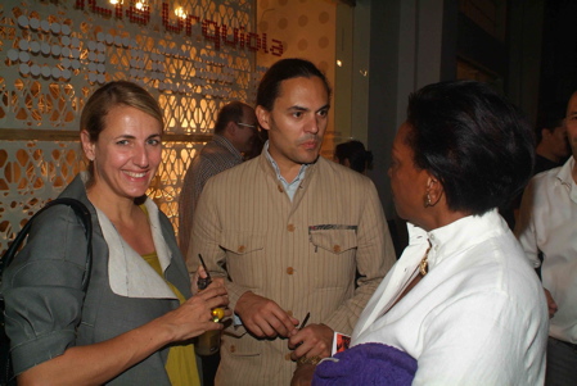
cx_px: 288
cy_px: 193
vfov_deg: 43.8
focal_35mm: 30
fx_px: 482
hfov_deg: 61.8
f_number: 6.7
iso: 800
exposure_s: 1/60
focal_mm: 20
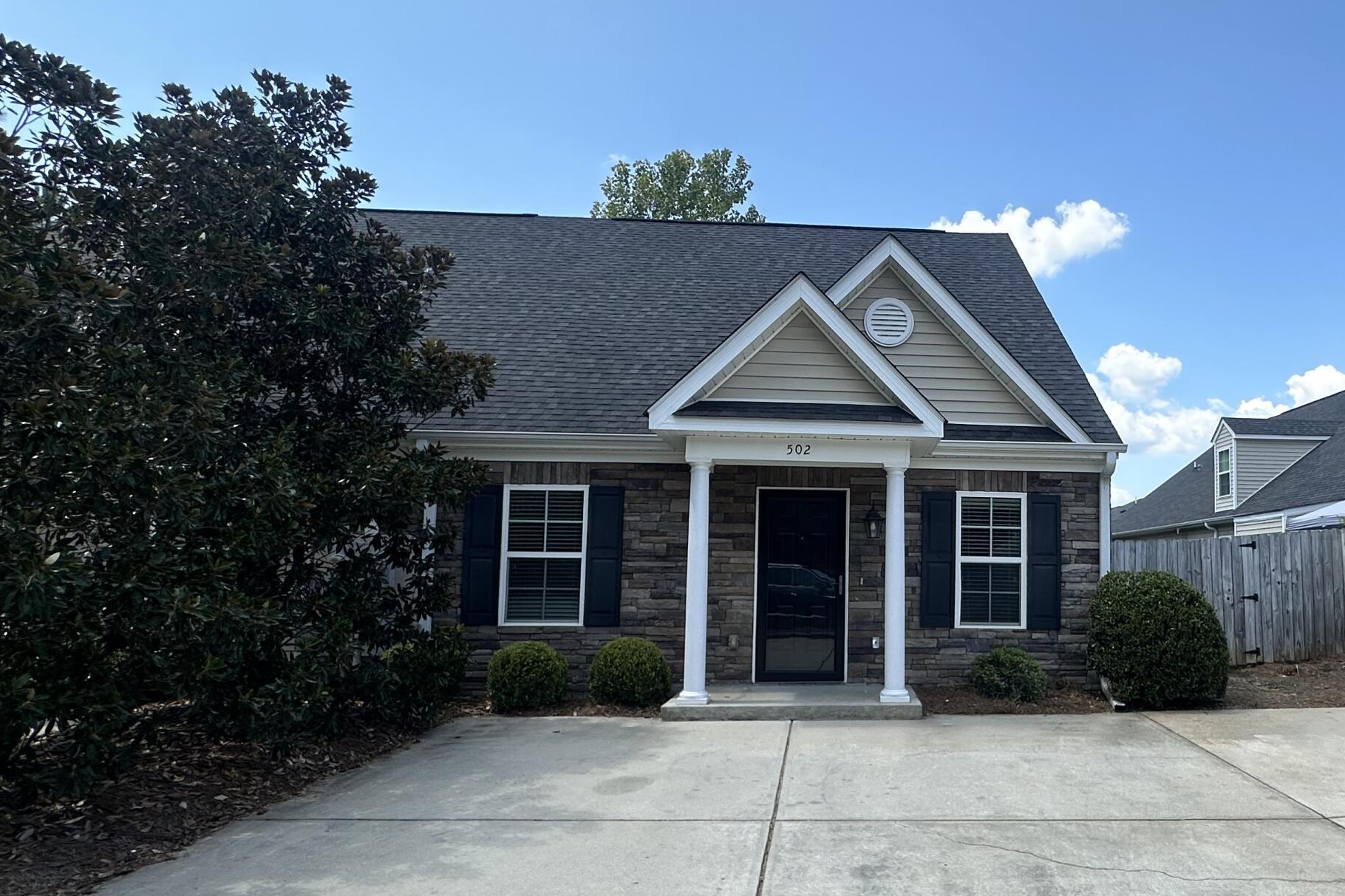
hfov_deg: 71.5
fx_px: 897
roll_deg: -1.7
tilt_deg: +5.6
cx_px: 901
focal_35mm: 24
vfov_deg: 53.0
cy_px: 499
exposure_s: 1/1114
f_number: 2.2
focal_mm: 2.22
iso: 40
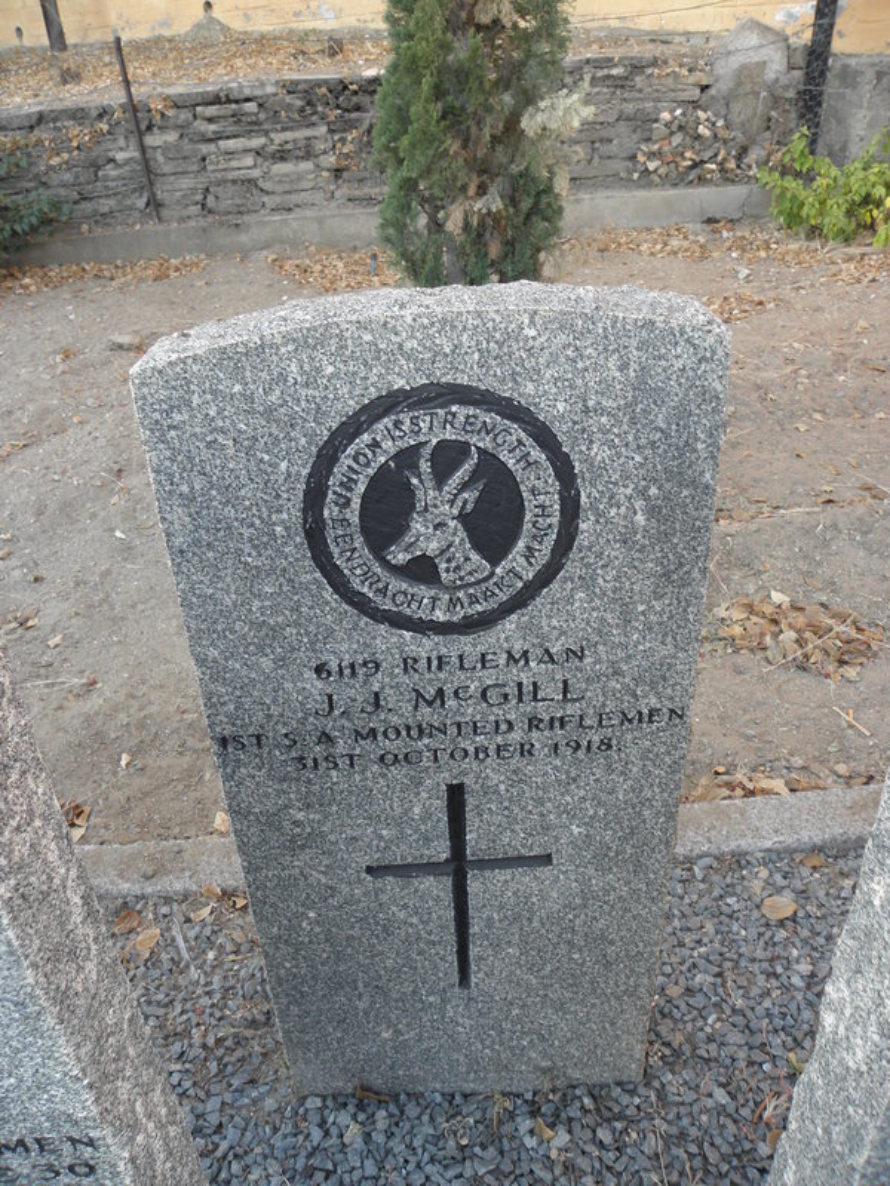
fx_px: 891
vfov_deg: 67.3
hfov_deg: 53.1
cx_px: 445
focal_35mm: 26
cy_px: 593
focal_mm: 4.6
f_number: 2.8
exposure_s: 1/30
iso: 80
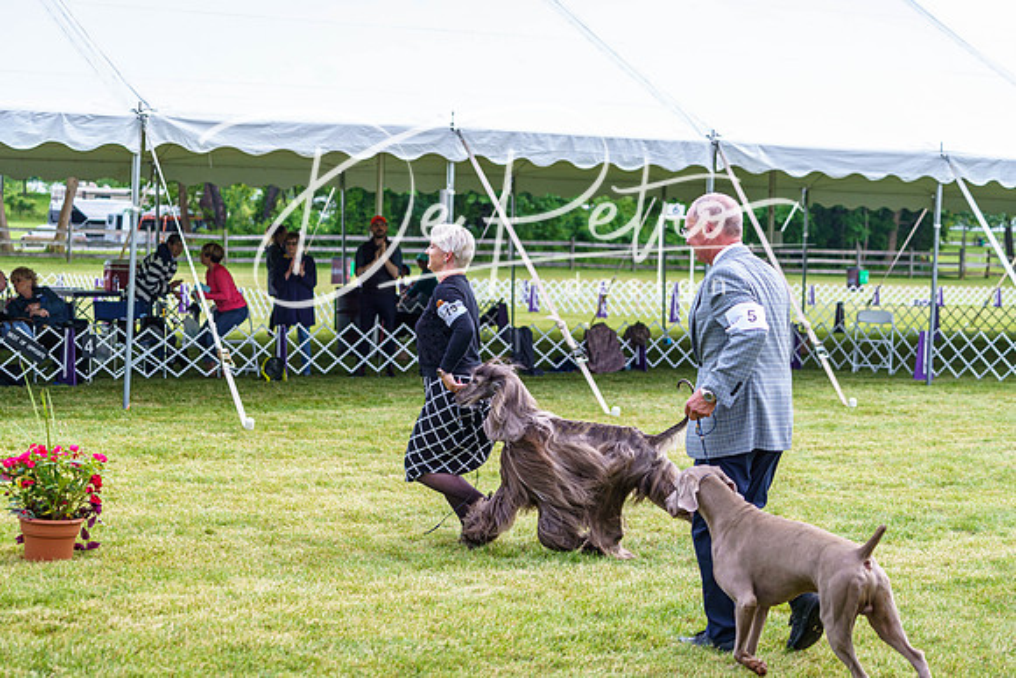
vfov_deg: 17.3
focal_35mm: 79
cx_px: 508
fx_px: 2230
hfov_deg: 25.7
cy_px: 339
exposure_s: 1/500
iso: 250
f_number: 4
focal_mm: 79
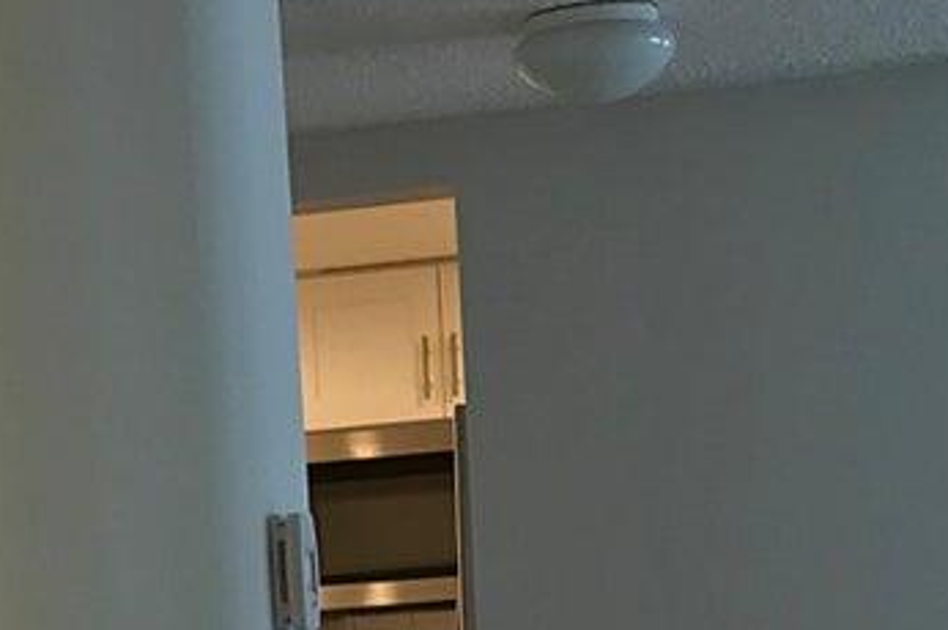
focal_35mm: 115
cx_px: 141
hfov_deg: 17.6
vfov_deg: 10.9
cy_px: 1249
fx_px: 3025
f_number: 1.8
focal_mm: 3.99
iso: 32
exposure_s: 1/30
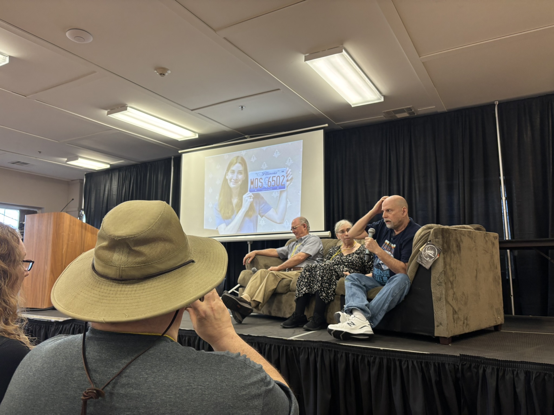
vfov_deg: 53.1
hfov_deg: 67.3
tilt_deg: +8.1
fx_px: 416
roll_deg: +0.2
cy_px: 208
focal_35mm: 26
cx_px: 277
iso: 125
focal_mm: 5.96
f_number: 1.6
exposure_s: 1/120
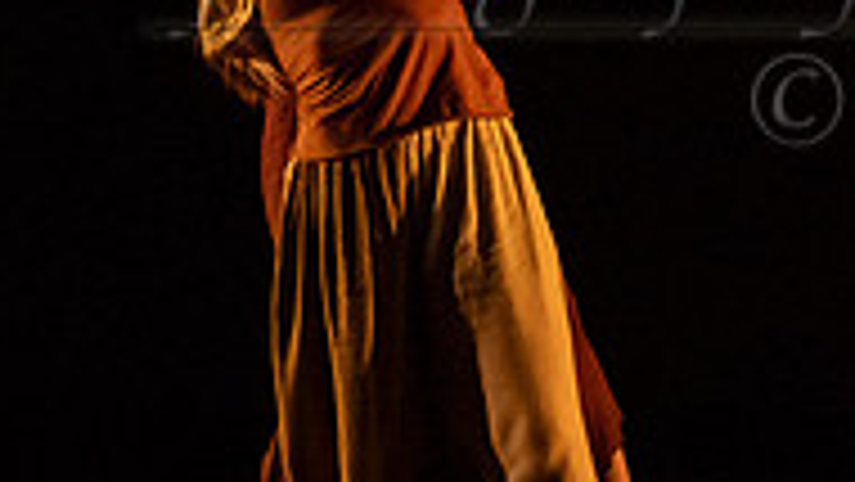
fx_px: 6214
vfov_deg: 4.4
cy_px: -43
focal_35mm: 274
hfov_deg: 7.7
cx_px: 1426
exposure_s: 1/400
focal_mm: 75
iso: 4000
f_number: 4
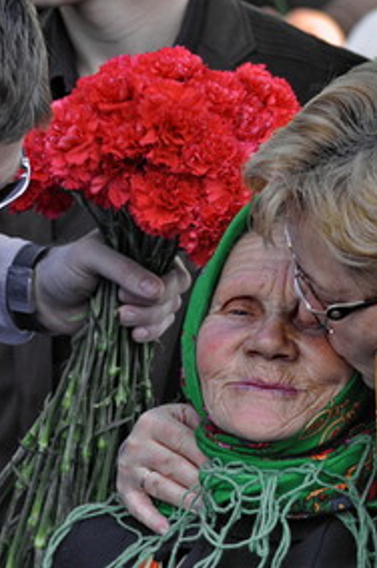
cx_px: 337
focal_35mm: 273
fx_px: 4299
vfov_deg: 7.6
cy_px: 356
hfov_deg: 5.0
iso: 250
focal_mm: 98
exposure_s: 1/250
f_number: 5.3
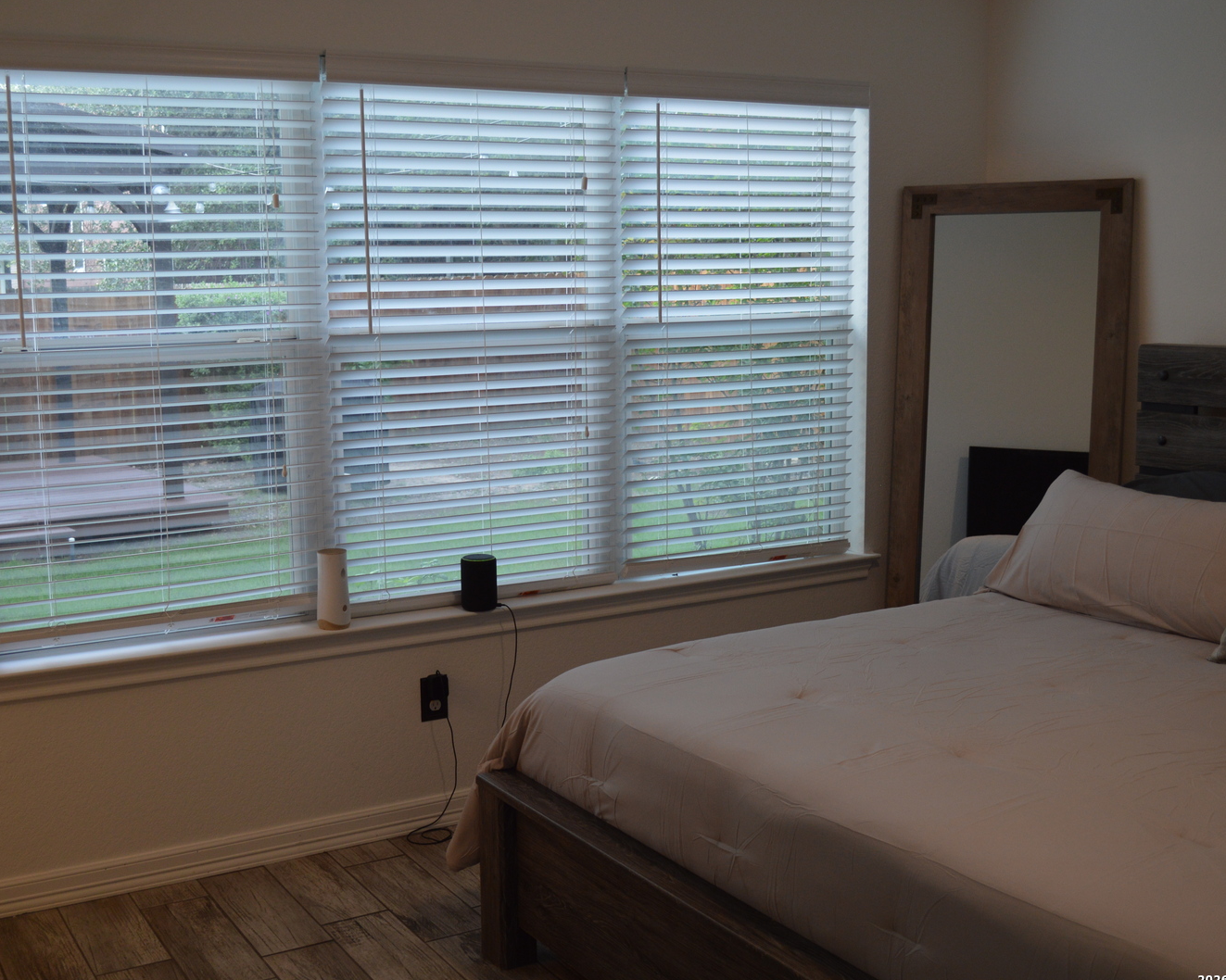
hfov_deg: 47.9
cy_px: 487
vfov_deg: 39.1
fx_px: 1379
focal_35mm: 38
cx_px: 543
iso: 400
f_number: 4.5
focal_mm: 22
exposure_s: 1/80
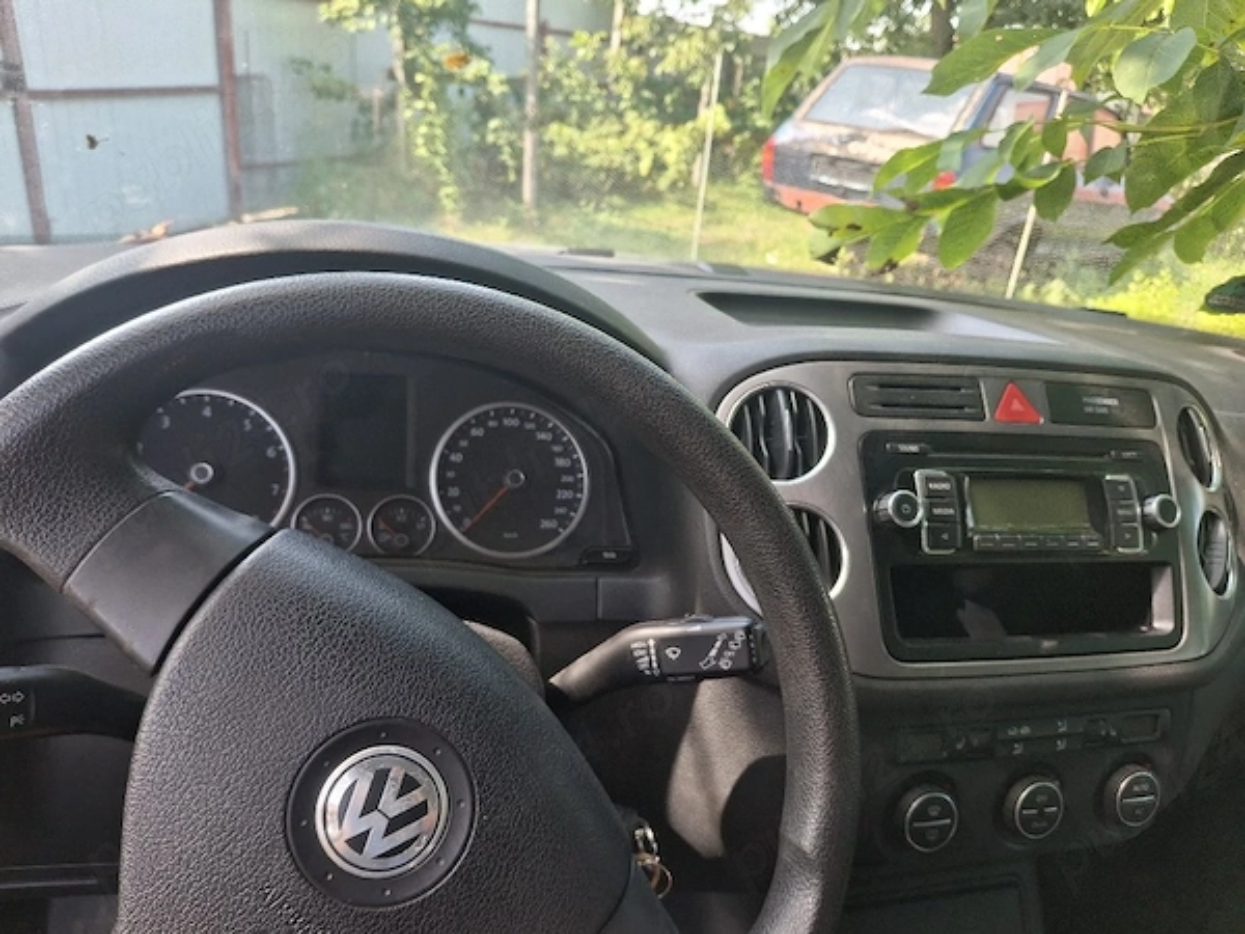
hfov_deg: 69.4
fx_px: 899
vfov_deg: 54.9
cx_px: 622
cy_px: 467
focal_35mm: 25
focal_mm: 4.69
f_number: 1.8
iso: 32
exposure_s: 1/108
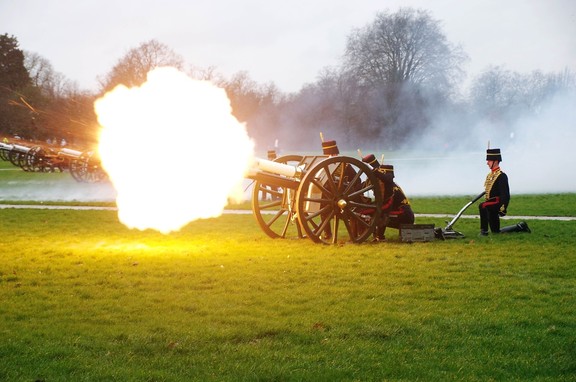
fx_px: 1630
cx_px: 288
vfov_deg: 13.4
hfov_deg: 20.0
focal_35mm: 102
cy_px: 191
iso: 800
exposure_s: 1/320
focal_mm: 68
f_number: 5.6
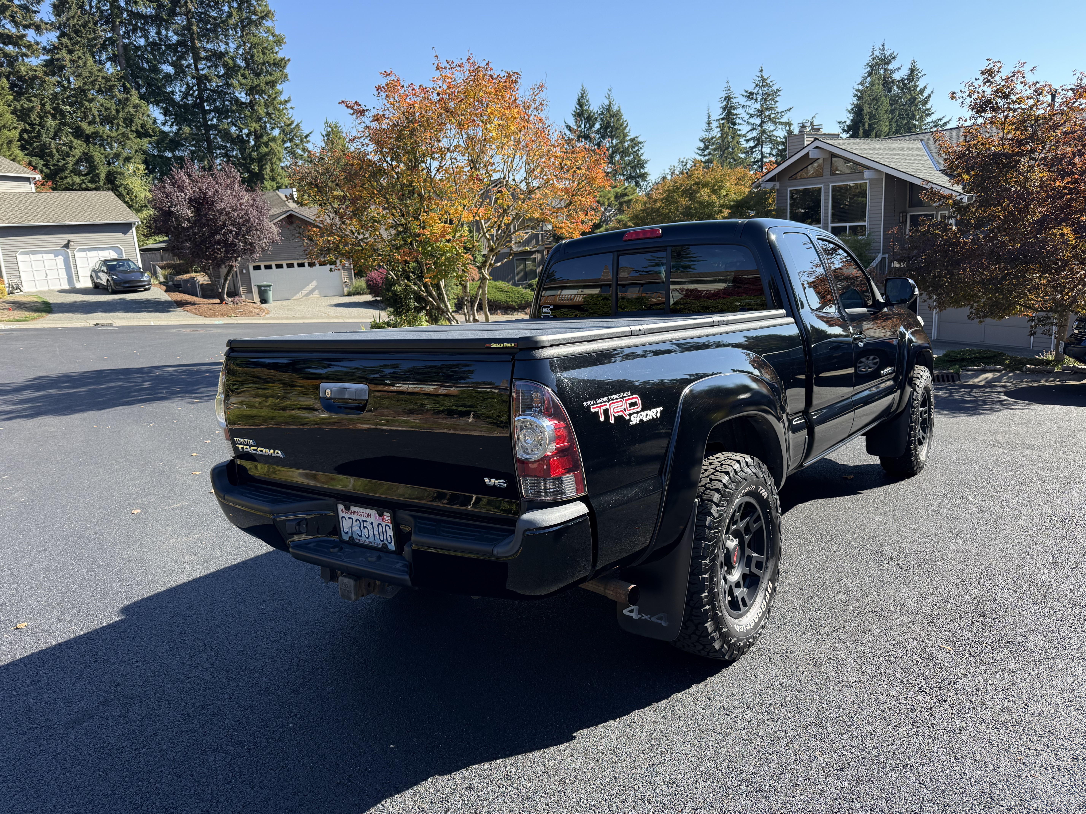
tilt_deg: -12.0
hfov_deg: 71.6
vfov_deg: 56.8
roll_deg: +3.5
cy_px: 407
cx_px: 543
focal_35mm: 24
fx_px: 753
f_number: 1.78
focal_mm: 6.76
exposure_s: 1/1385
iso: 100
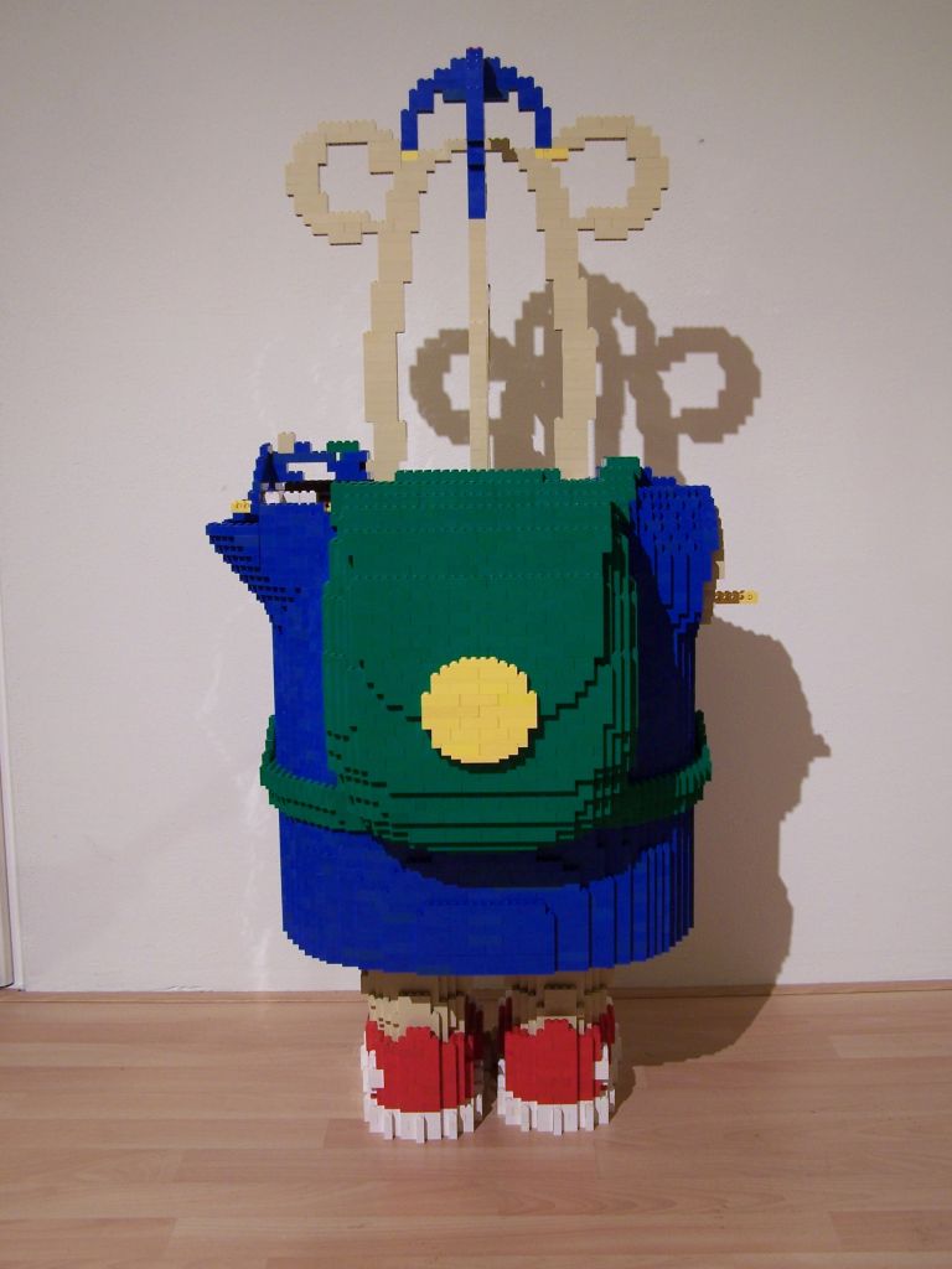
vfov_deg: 49.0
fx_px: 1393
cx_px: 476
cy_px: 634
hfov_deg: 37.7
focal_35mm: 38
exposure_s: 1/2
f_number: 2.8
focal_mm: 6.3
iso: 80
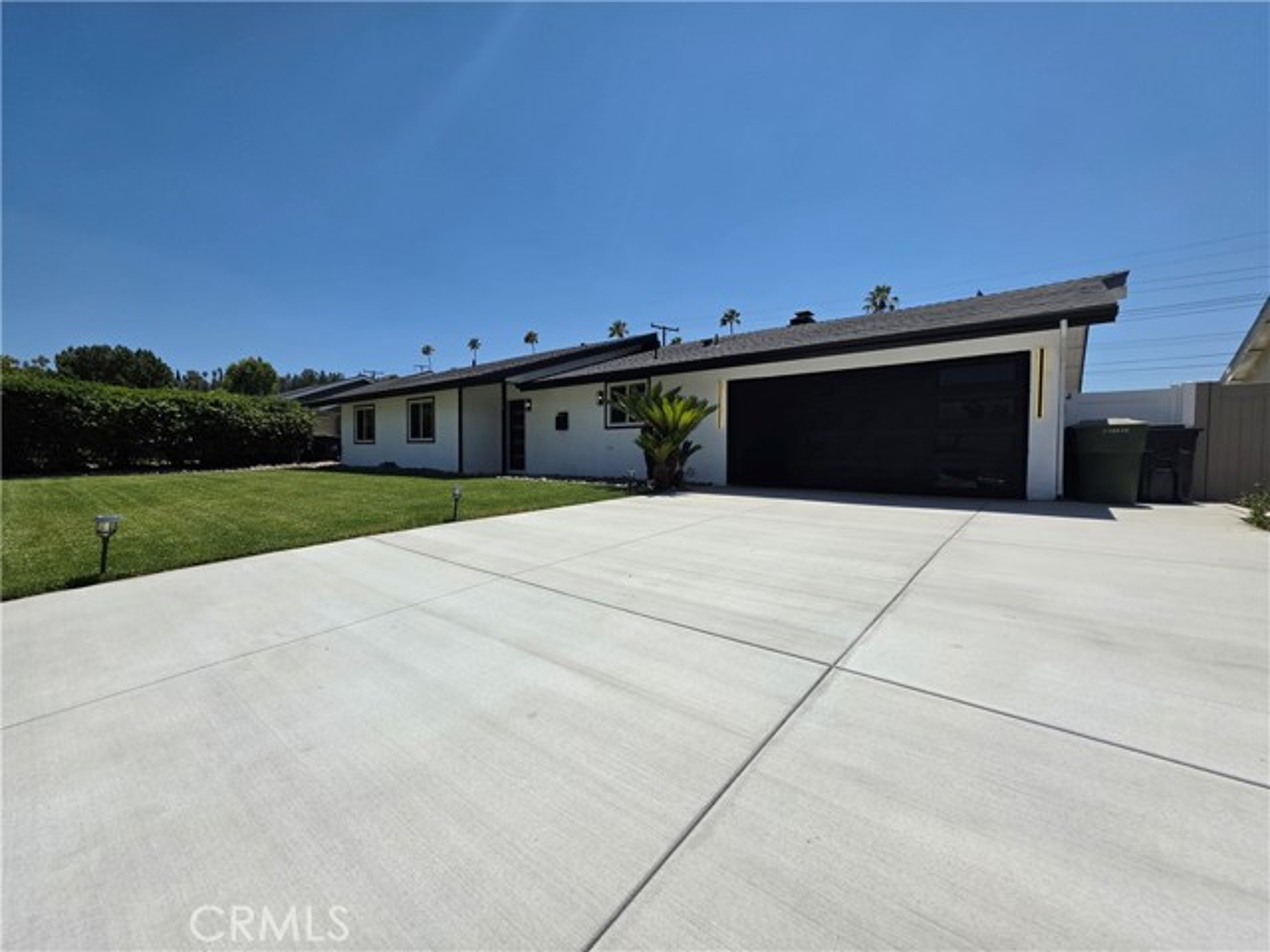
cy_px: 476
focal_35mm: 13
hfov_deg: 106.2
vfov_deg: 89.9
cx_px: 635
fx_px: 477
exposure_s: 1/3758
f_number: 1.9
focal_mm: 2.2
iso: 32
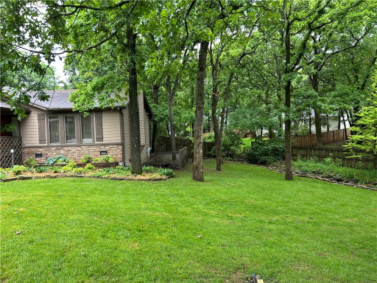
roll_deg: +2.6
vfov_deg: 53.1
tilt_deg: -0.8
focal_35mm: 26
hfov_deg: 67.3
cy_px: 142
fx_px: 283
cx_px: 188
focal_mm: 5.7
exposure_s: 1/121
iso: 64
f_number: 1.5
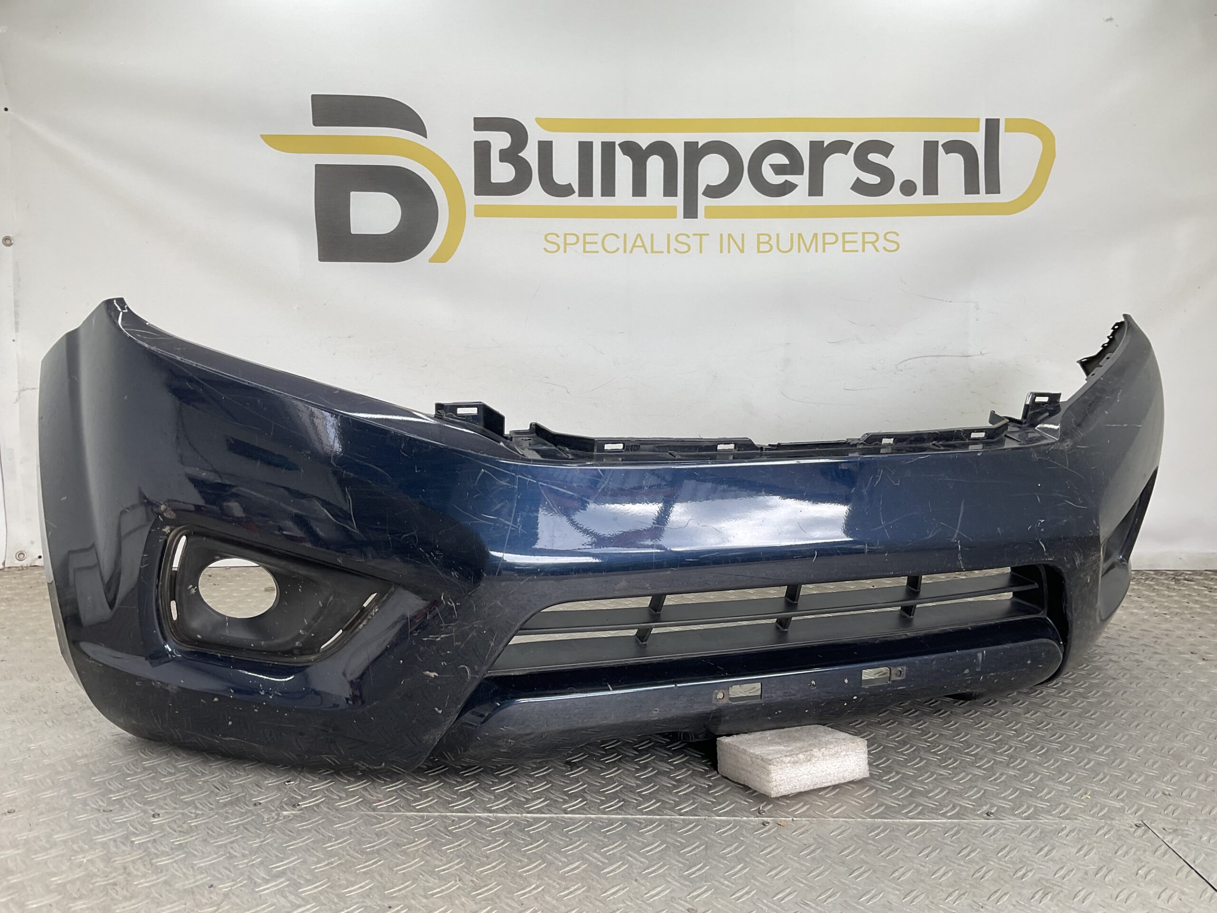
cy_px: 456
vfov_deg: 48.2
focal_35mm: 29
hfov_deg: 61.7
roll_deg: -2.5
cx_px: 608
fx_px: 1020
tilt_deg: -8.9
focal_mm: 3
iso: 16
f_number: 1.8
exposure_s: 1/131
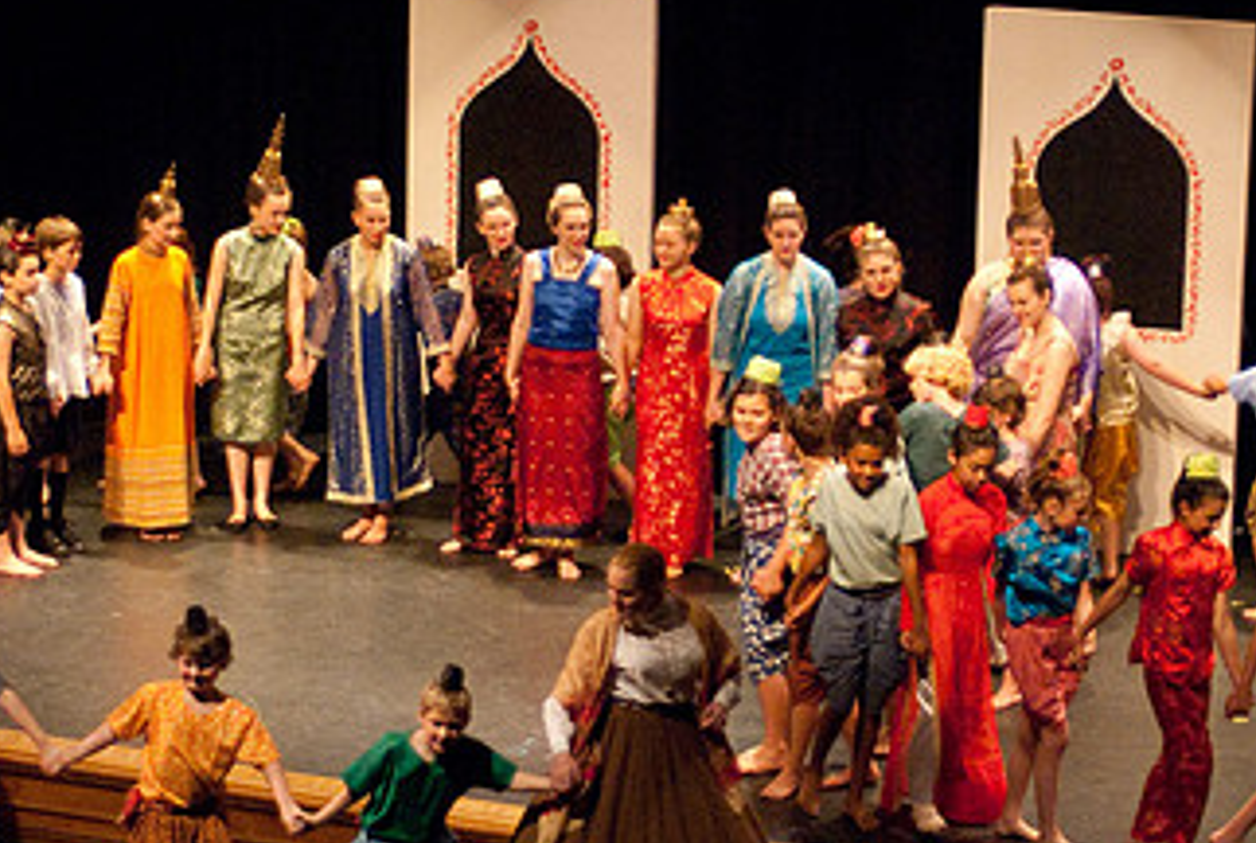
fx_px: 3775
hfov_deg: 18.9
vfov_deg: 12.7
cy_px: 418
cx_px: 671
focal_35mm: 108
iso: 1000
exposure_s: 1/160
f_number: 2.8
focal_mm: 40
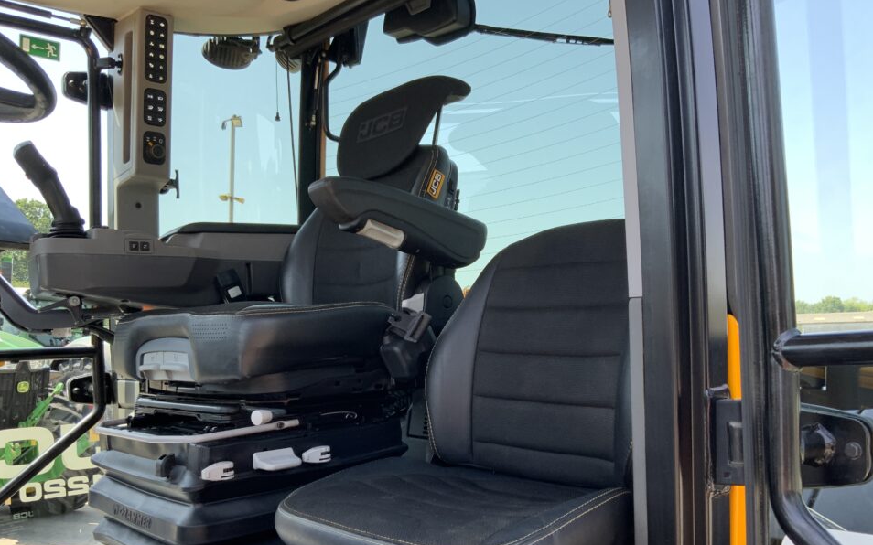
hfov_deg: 58.1
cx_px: 451
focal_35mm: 33
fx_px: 785
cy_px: 350
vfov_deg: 38.0
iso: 16
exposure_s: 1/130
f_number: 1.8
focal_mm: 3
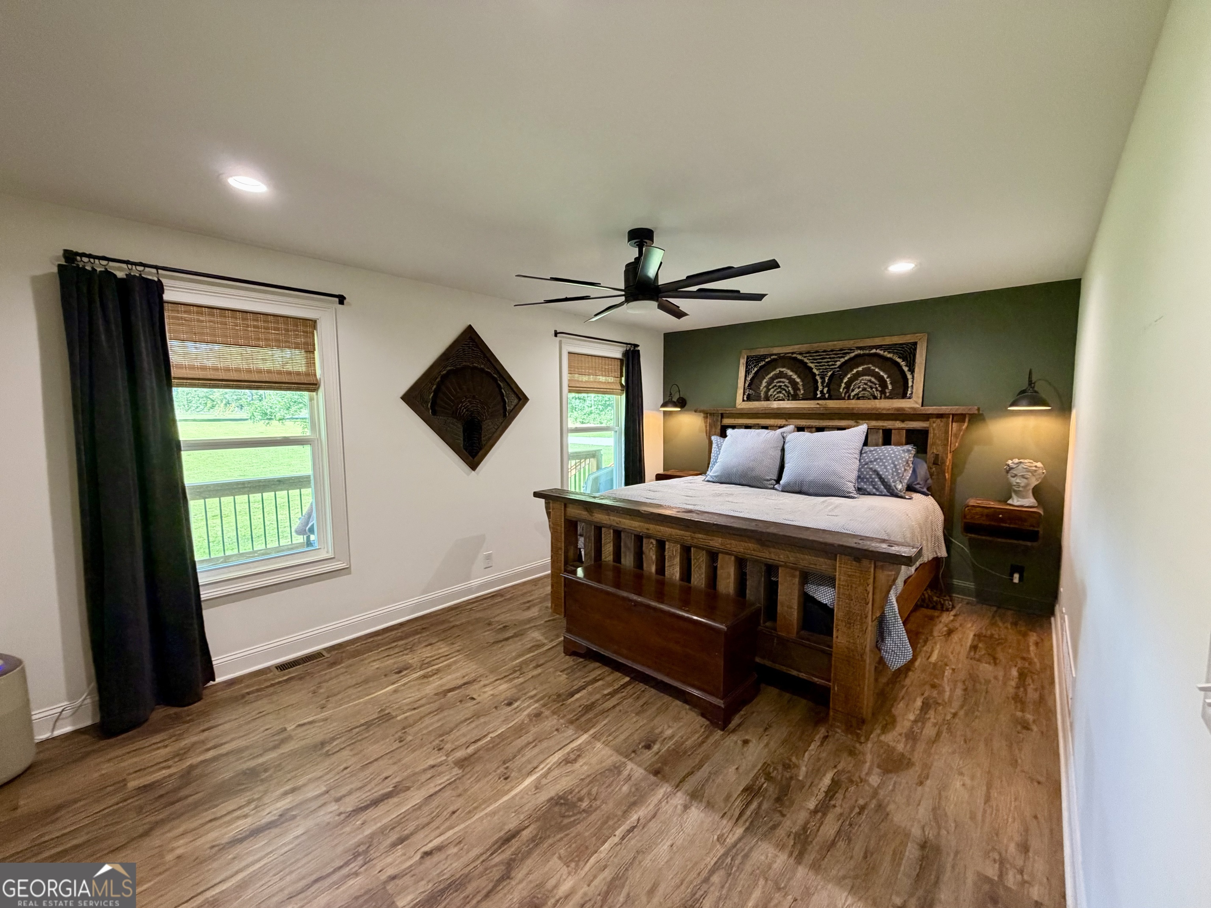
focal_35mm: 14
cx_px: 606
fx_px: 490
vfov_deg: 85.7
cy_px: 454
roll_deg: +0.9
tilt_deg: -5.4
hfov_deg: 102.1
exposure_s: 1/60
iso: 320
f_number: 2.2
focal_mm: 2.22
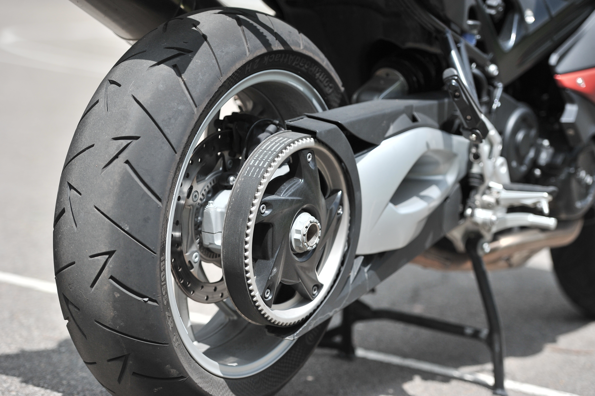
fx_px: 1916
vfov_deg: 11.8
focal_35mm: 116
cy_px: 198
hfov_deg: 17.7
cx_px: 298
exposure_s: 1/6400
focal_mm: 116
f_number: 3.2
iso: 500
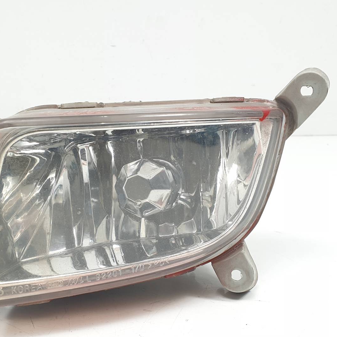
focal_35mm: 31
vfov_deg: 52.5
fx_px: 341
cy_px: 168
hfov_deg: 51.8
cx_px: 120
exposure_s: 1/127
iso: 50
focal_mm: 4.3
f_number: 2.4
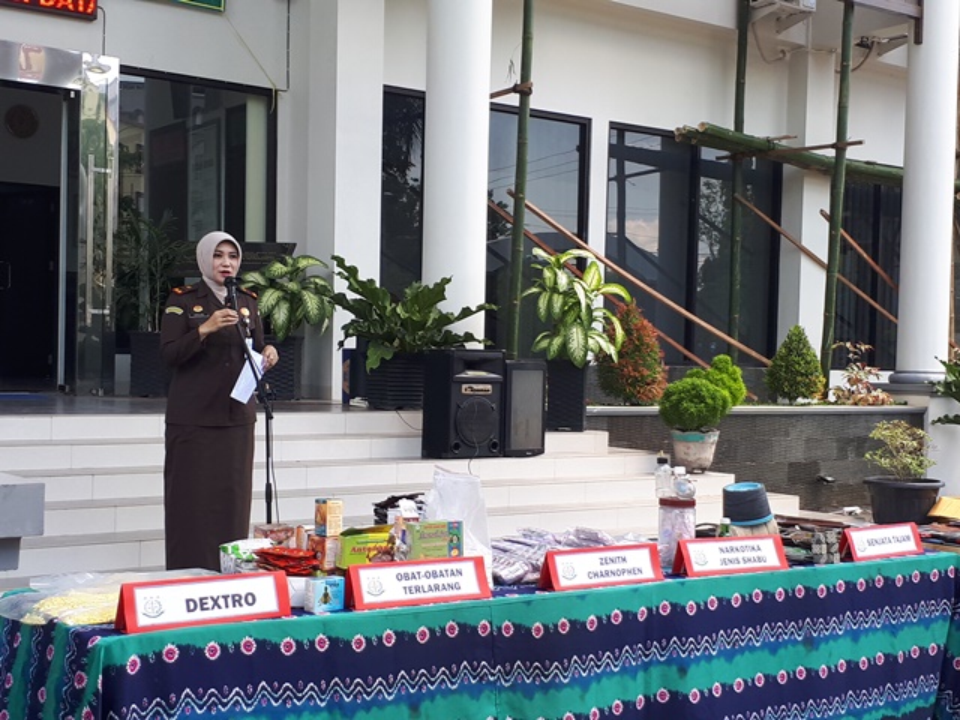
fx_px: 749
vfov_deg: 51.4
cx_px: 480
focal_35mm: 27
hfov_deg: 65.3
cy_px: 360
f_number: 1.9
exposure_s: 1/154
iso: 40
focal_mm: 3.6
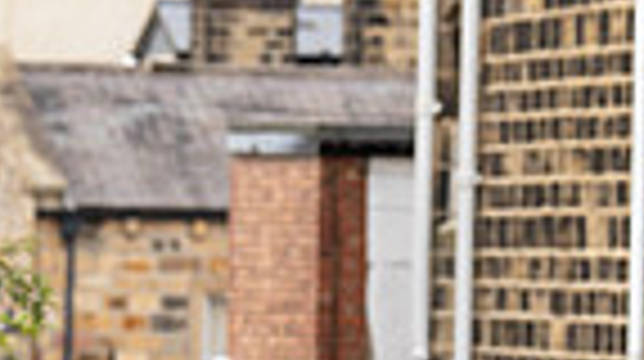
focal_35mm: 545
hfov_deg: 3.9
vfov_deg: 2.2
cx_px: -380
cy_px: 683
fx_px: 9294
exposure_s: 1/500
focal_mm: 109
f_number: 3.5
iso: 500
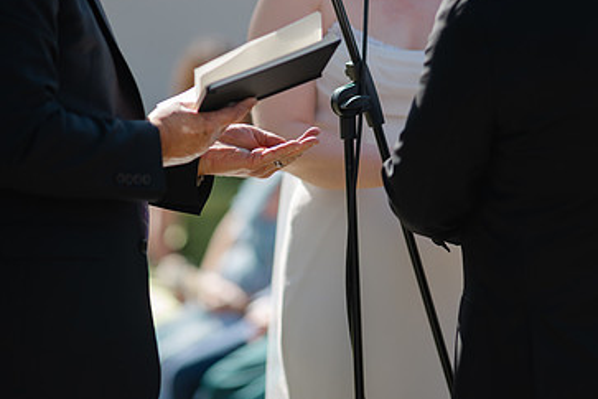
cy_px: 149
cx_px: 254
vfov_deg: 8.2
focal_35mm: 168
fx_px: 2790
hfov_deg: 12.2
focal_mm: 105
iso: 64
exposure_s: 1/2000
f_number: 1.4
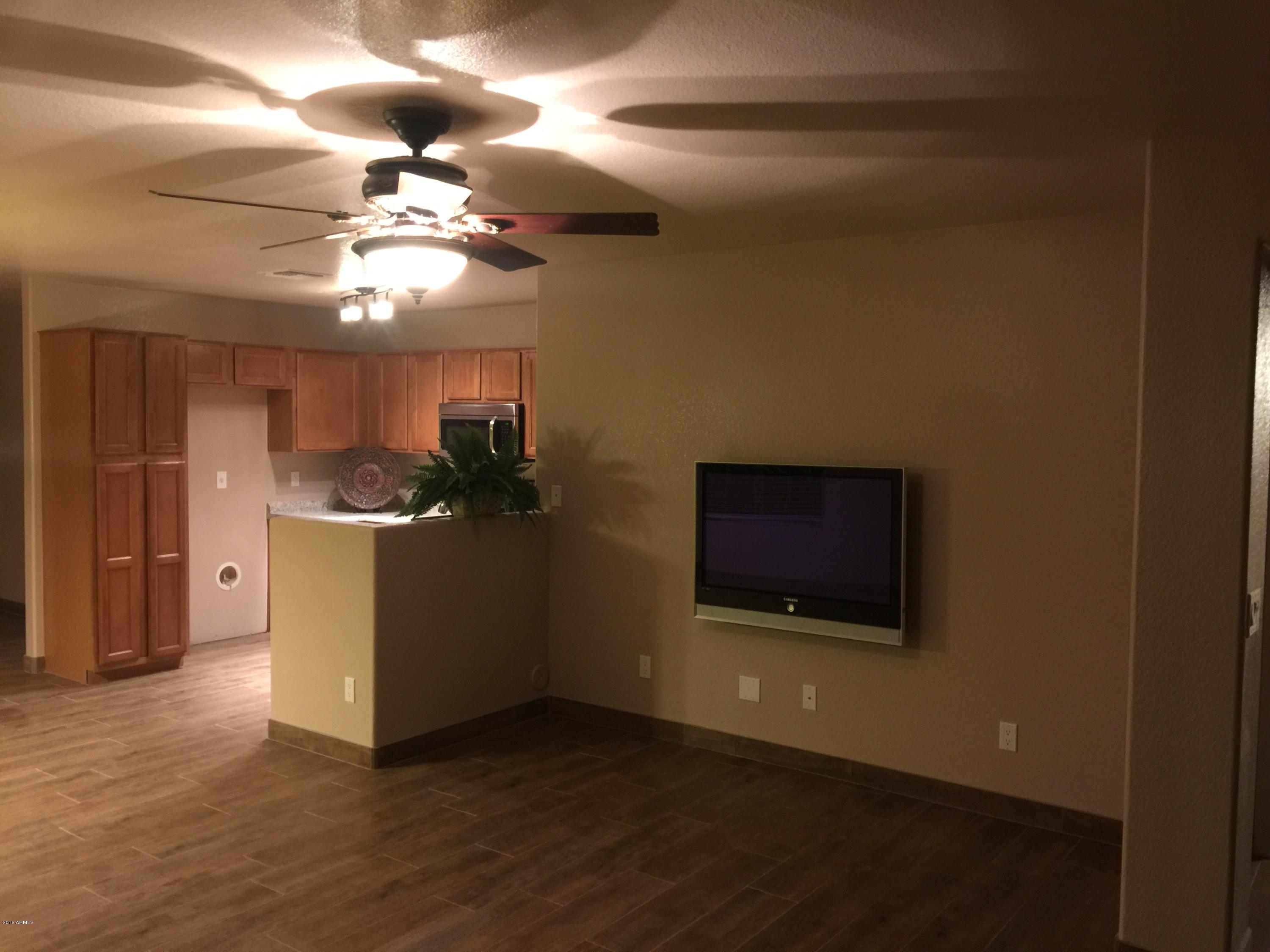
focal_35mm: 29
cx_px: 635
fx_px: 1064
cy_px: 476
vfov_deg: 48.2
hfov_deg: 61.7
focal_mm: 4.15
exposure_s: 1/4
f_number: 2.2
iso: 80
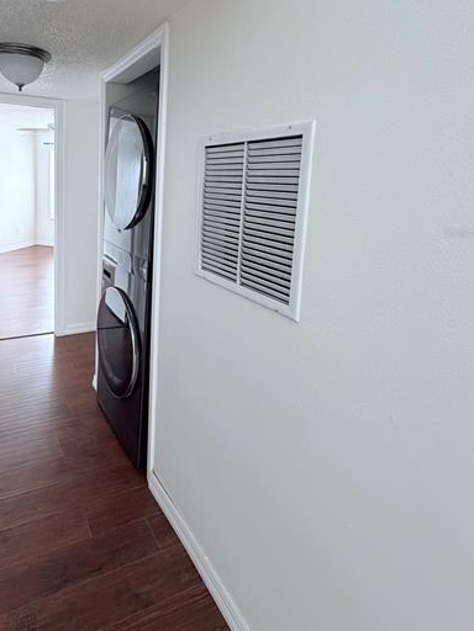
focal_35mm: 21
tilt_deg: -7.2
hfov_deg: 61.3
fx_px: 383
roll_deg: -1.8
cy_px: 232
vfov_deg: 77.4
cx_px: 144
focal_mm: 2.22
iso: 320
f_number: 2.2
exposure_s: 1/118
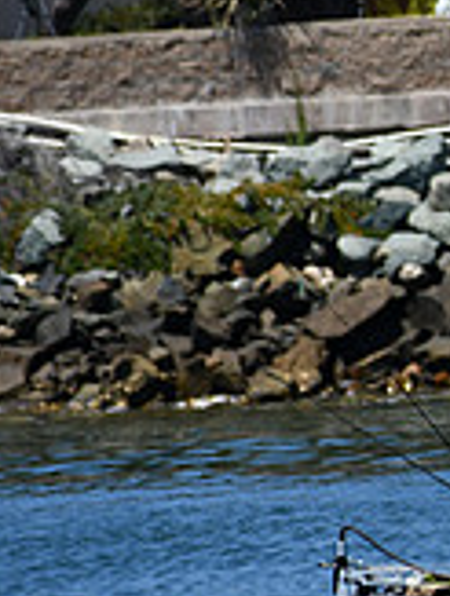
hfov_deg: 1.6
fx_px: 15919
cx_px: 911
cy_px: 276
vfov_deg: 2.1
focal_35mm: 922
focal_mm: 180
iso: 200
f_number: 6.3
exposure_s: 1/1250
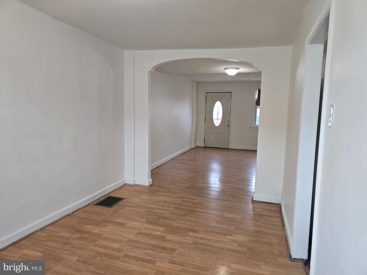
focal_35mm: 23
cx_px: 184
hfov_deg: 73.9
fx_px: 244
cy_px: 138
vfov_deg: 58.9
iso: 125
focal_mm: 6.3
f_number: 1.7
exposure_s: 1/120
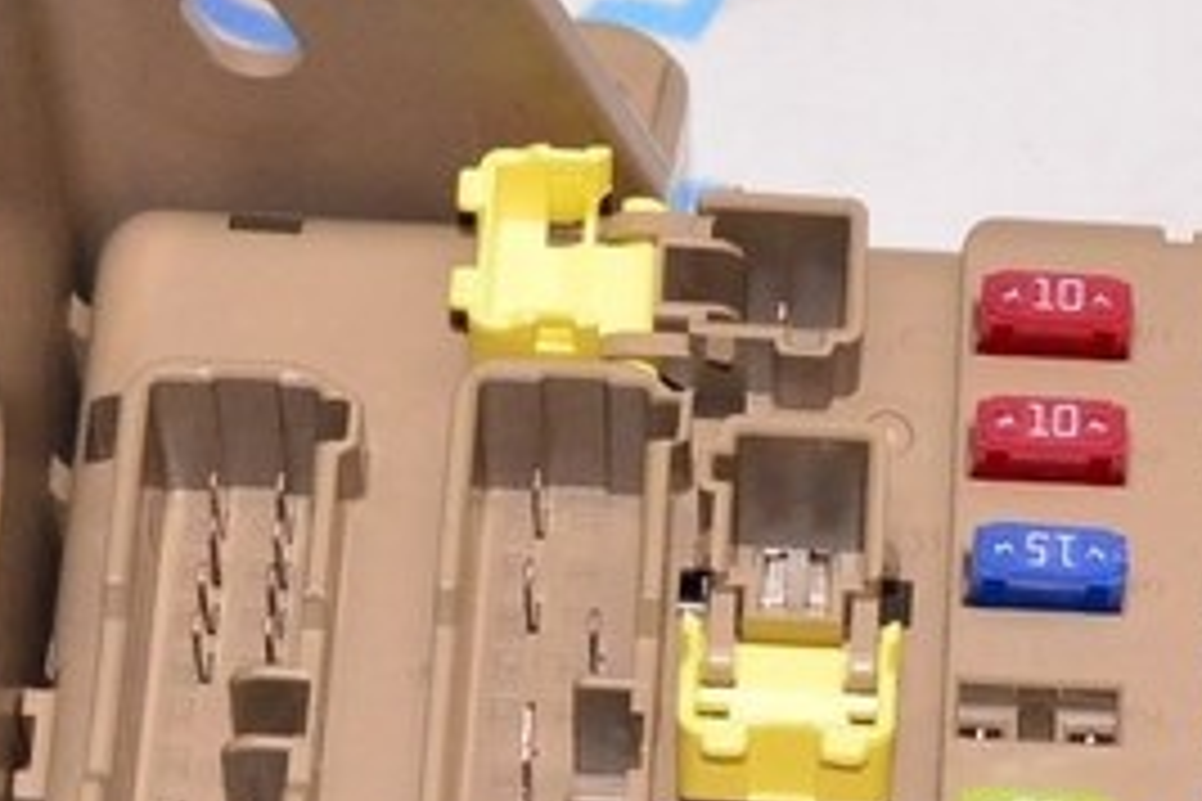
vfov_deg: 7.5
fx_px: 6143
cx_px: 725
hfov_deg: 11.2
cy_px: 520
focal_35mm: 184
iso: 1600
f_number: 8
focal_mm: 32
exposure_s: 1/100
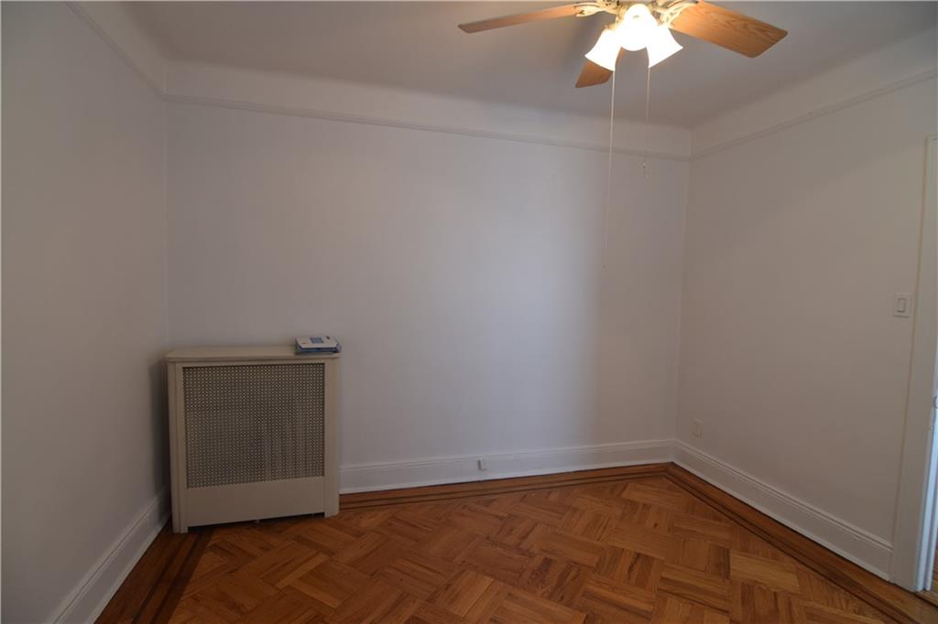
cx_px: 469
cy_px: 312
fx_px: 430
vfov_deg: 72.0
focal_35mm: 16
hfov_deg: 95.0
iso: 450
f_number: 4
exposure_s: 1/60
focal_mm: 11
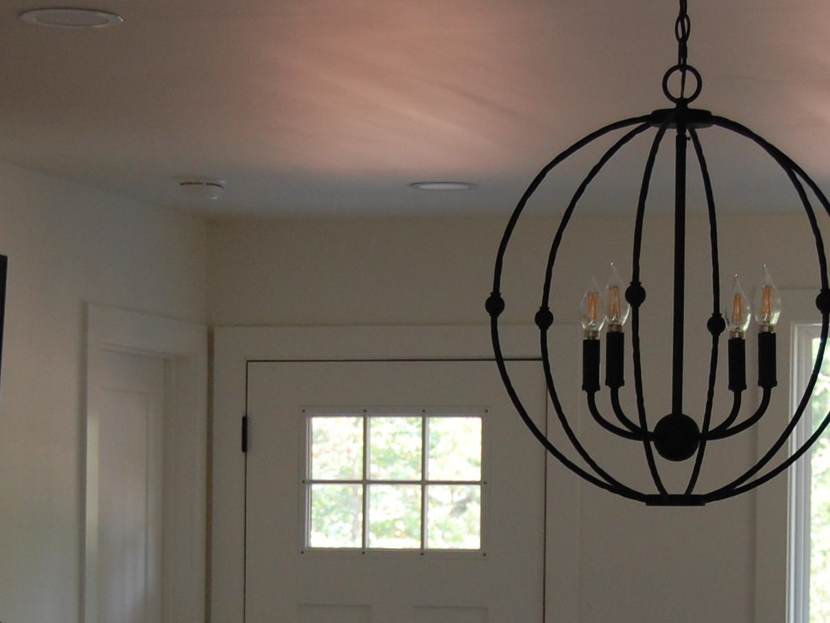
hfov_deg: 14.5
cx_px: 368
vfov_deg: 10.8
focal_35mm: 136
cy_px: 644
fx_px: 3261
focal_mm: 38
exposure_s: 1/60
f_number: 4.8
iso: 400
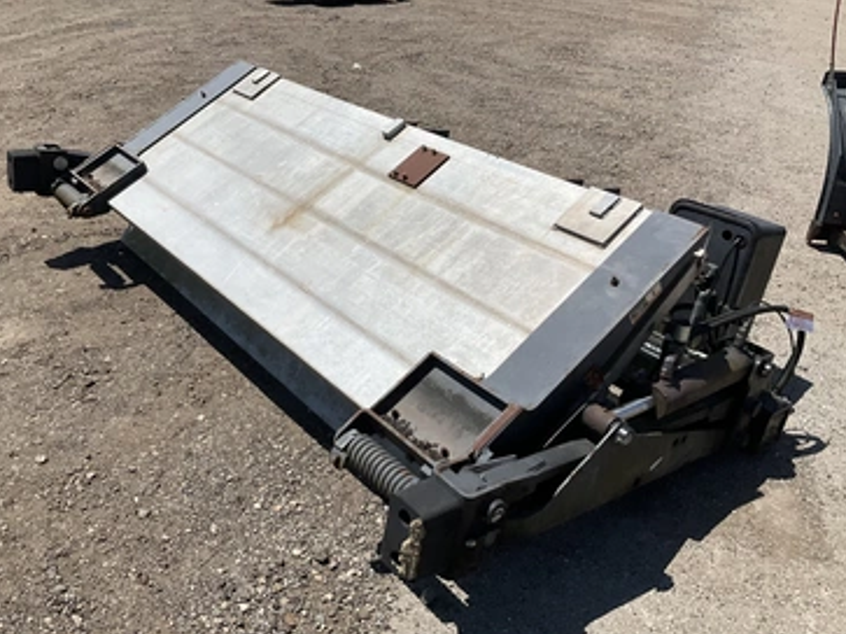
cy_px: 291
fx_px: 782
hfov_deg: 56.8
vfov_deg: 44.1
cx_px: 399
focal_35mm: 32
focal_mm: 3
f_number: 1.8
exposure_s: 1/3534
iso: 25
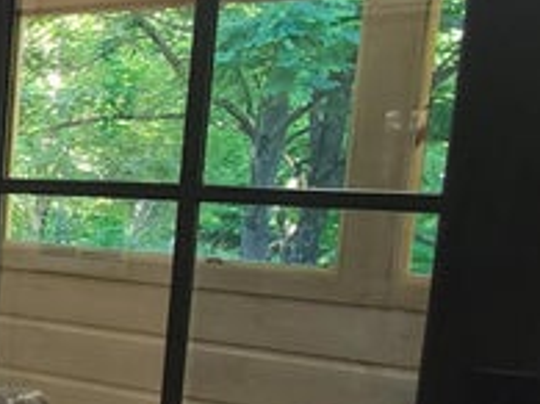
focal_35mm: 57
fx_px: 889
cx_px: -408
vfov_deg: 25.5
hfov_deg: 22.2
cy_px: 268
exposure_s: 1/60
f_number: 2.2
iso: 250
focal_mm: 1.8
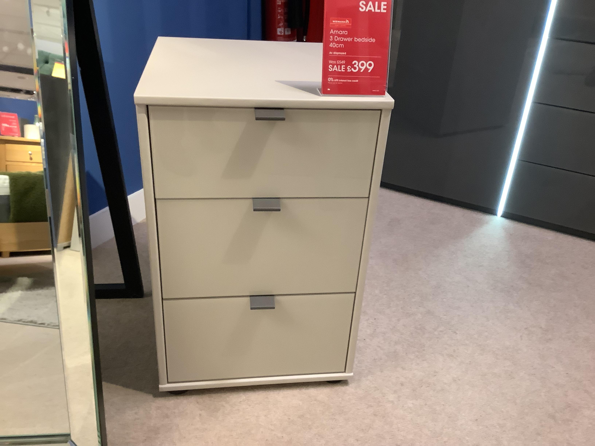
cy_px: 223
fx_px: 533
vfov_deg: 45.4
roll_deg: -3.5
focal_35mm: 31
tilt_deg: -30.4
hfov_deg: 58.4
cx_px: 298
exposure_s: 1/50
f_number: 2.4
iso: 250
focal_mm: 3.3
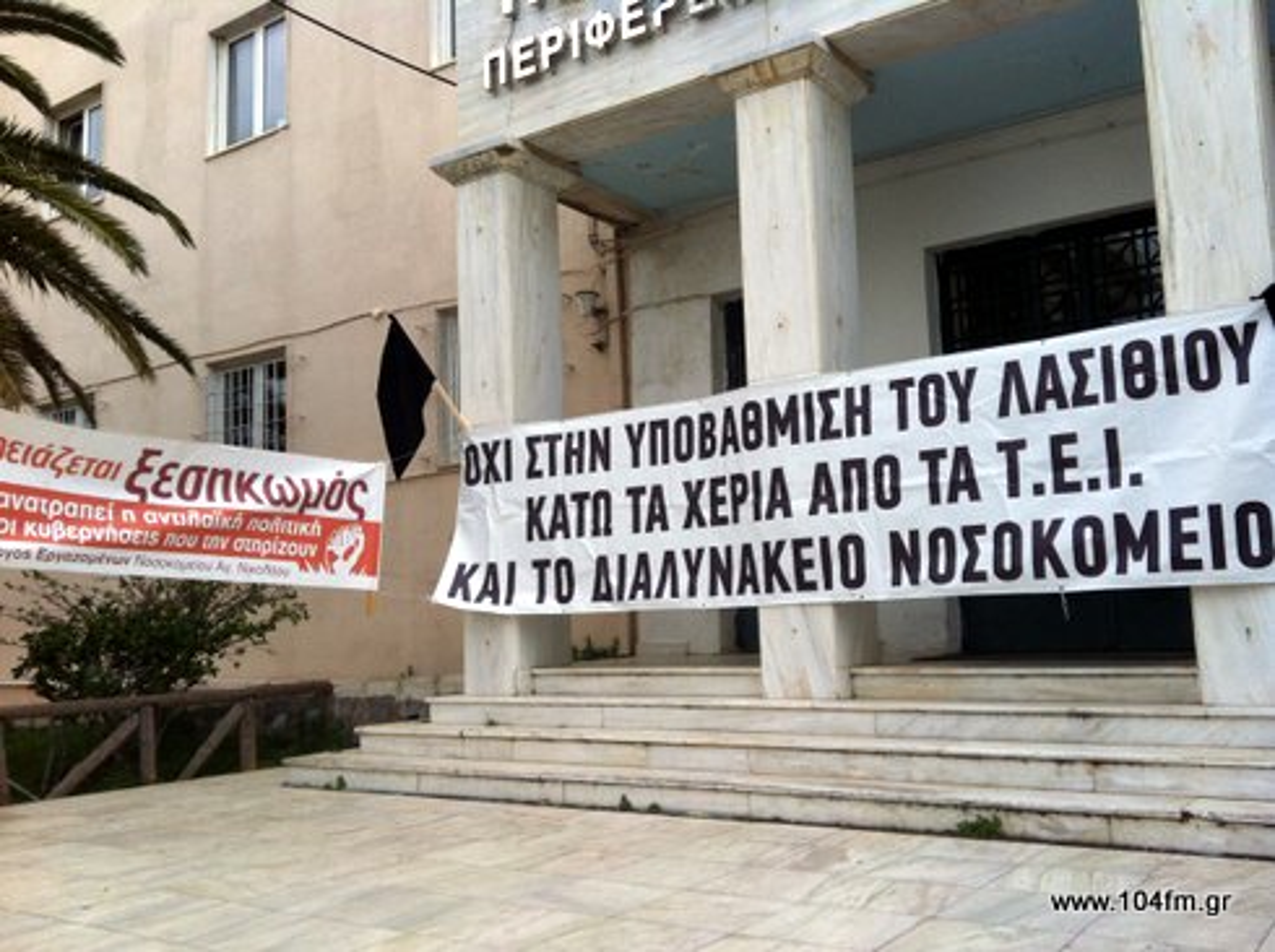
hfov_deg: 52.7
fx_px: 1287
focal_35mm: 35
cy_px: 476
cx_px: 638
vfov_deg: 40.6
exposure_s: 1/191
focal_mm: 3.85
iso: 80
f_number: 2.8
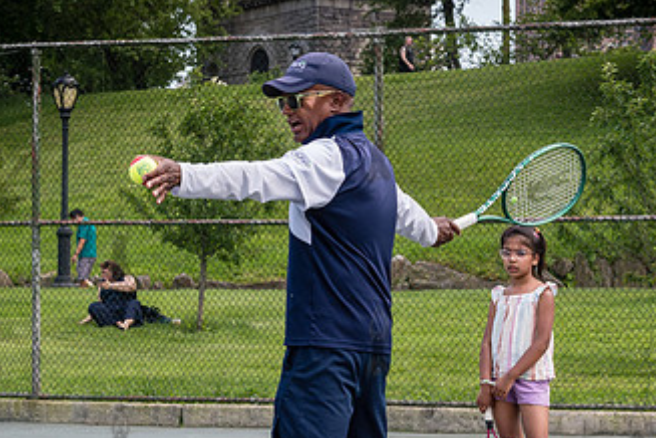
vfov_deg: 10.4
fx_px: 2387
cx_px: 288
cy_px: 386
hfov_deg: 15.6
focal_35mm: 131
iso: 250
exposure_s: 1/320
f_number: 6.3
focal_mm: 56
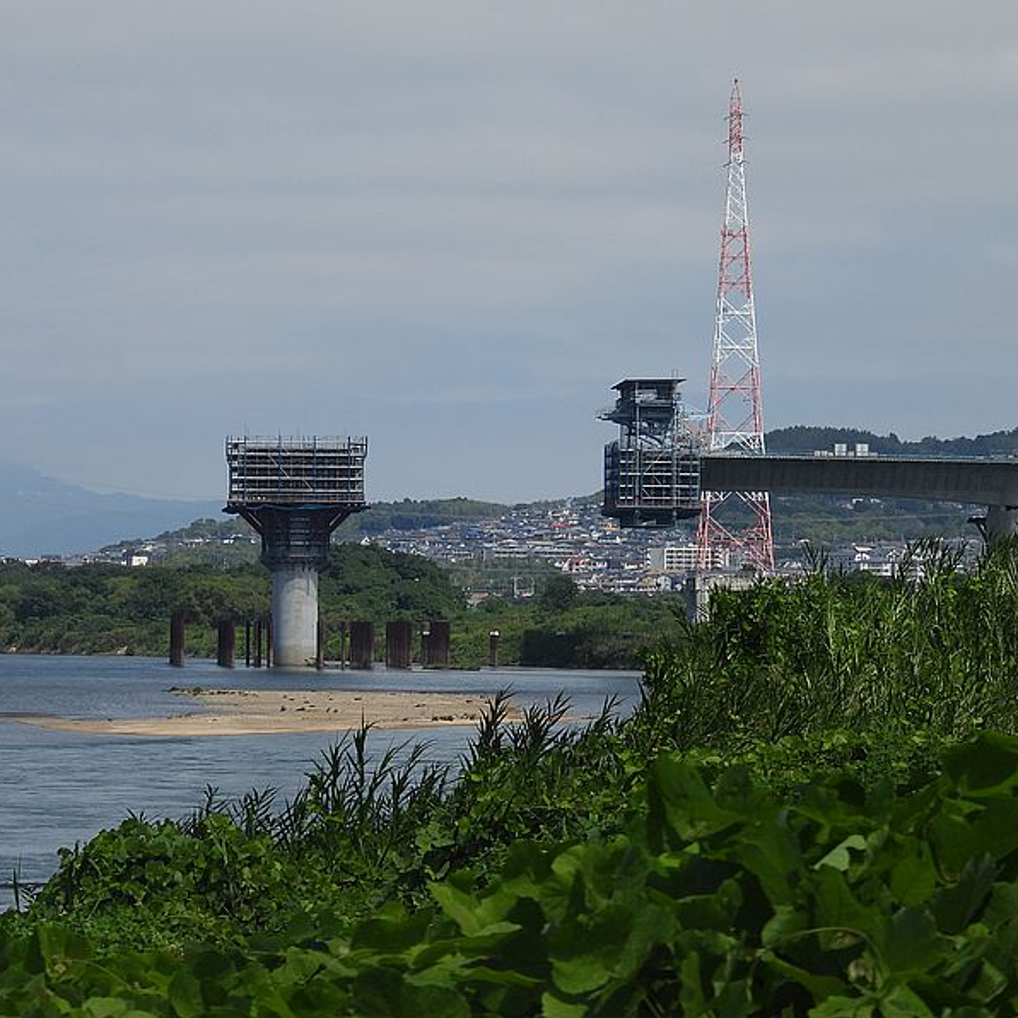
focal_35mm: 178
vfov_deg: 9.8
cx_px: 441
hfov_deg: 9.8
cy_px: 511
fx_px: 5922
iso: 100
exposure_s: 1/1600
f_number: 4.5
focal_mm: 26.8
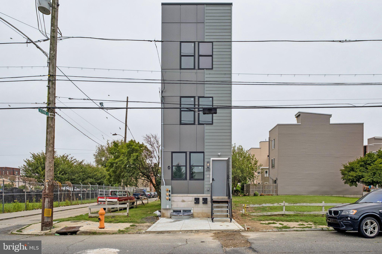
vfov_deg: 64.5
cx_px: 191
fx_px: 202
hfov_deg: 86.9
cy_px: 127
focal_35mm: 19
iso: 250
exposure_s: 1/320
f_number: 8
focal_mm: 12.6
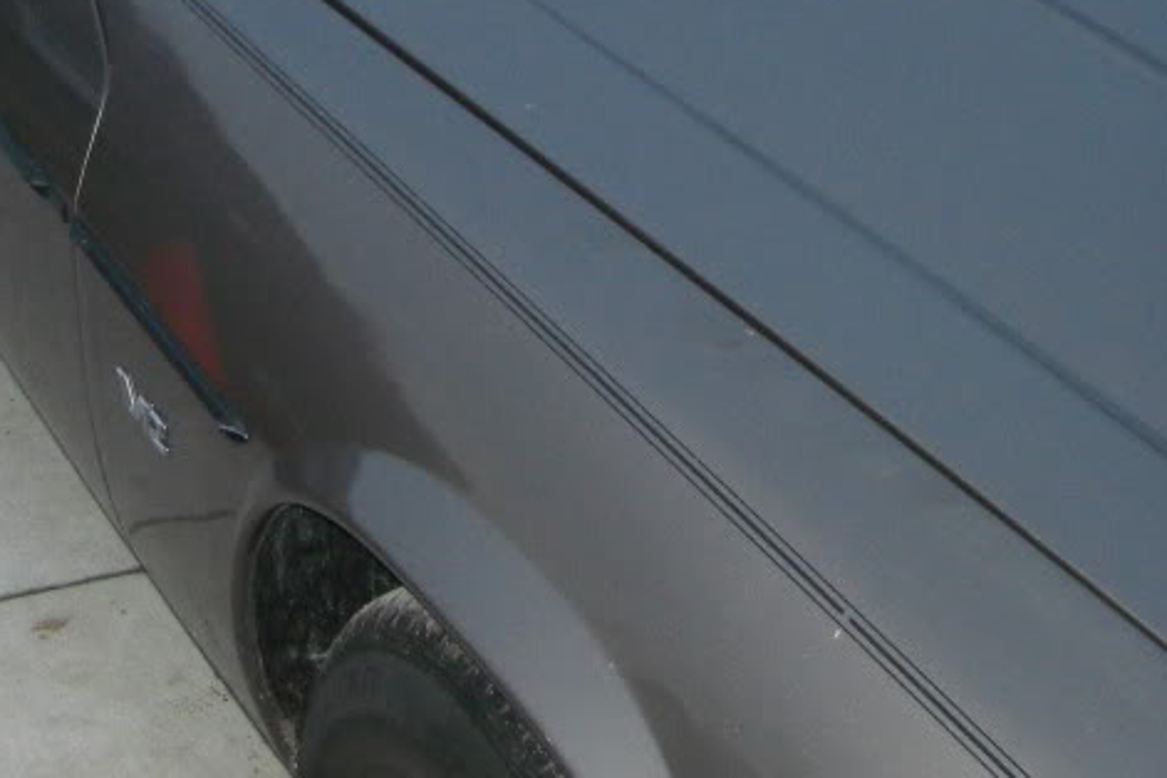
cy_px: 45
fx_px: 2788
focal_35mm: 86
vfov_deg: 15.7
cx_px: 268
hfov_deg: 23.4
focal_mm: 6.3
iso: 200
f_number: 3.4
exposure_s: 1/60
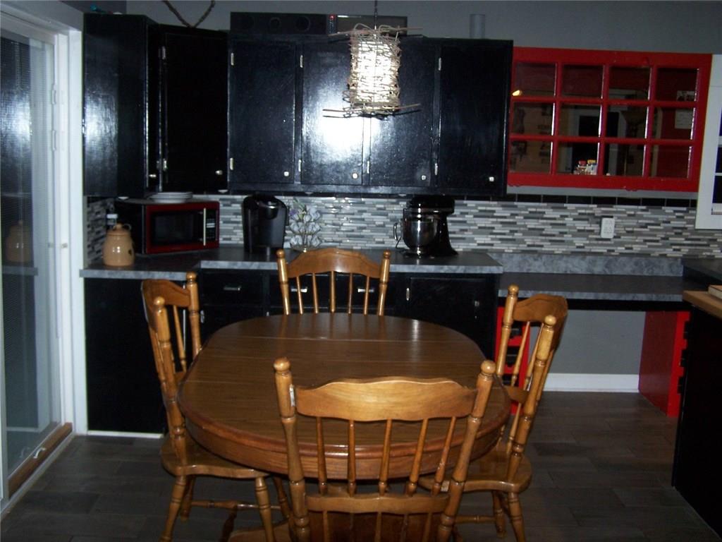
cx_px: 361
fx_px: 793
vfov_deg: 37.7
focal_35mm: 38
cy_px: 271
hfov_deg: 49.0
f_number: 2.8
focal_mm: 6.3
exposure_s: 1/60
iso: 140
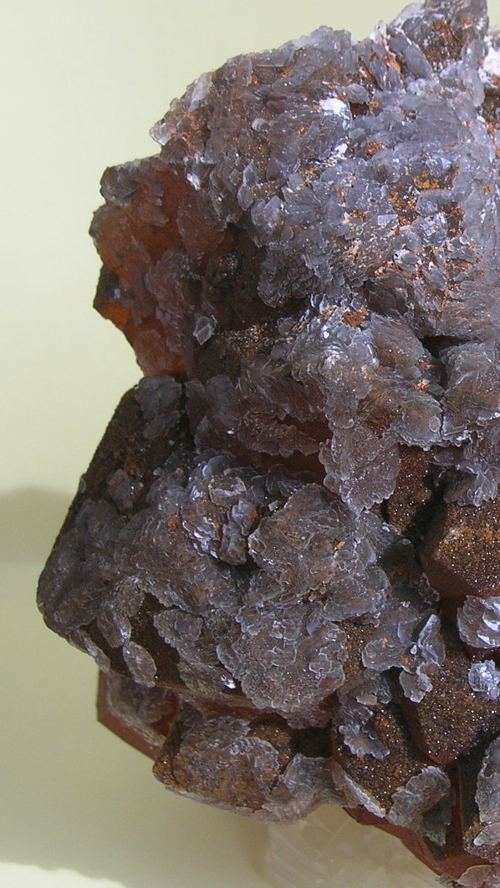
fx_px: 1391
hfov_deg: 19.8
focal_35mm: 59
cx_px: 503
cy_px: 432
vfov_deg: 35.4
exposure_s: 1/71
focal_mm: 6
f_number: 2.7
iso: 50
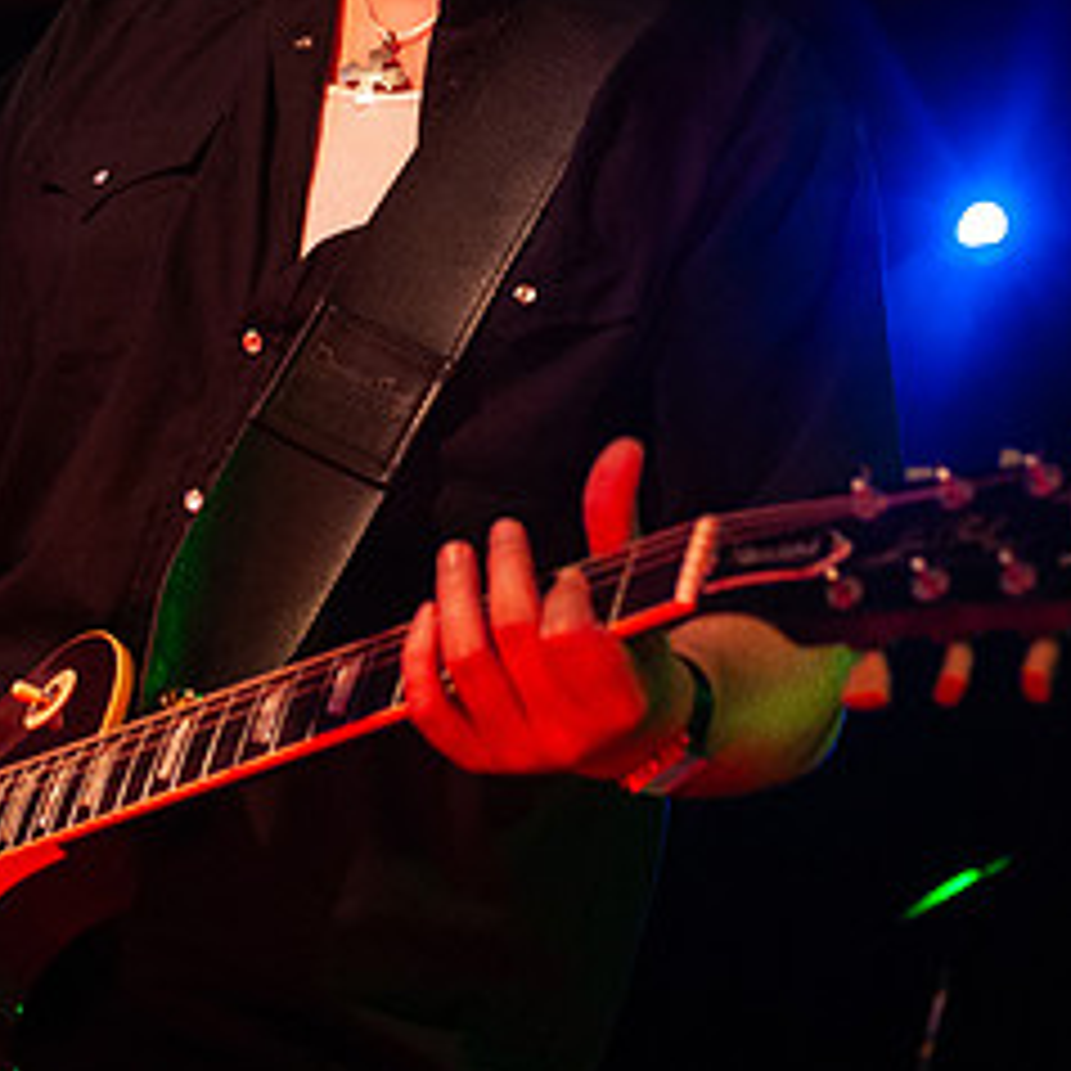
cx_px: 479
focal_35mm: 106
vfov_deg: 16.3
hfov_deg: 16.4
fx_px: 3710
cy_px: 166
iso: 800
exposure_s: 1/50
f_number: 2.8
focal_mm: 44
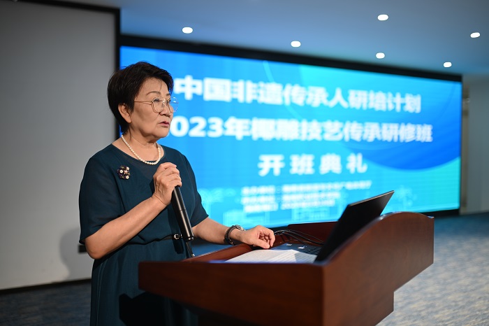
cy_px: 163
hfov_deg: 54.5
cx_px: 244
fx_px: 475
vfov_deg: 37.8
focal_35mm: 35
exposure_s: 1/125
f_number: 1.4
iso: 125
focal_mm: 35
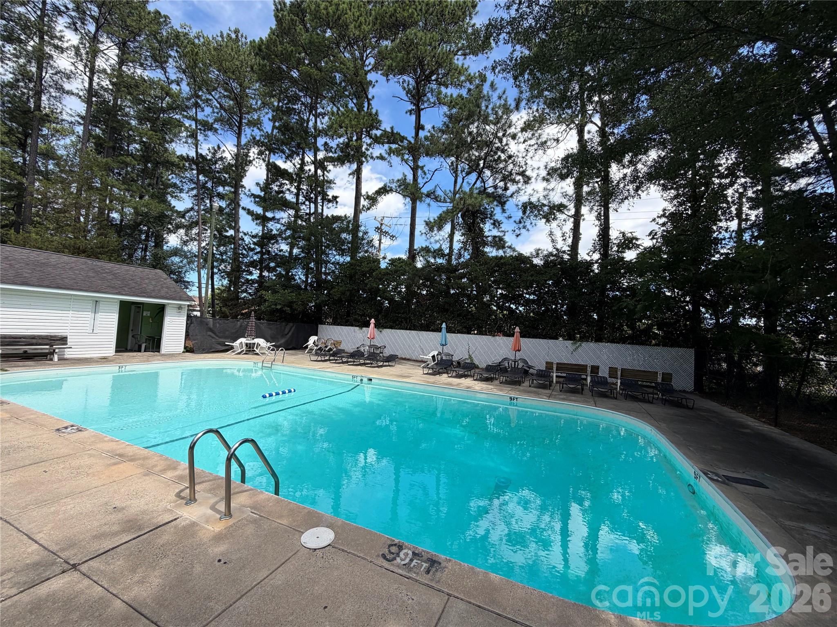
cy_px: 314
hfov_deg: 102.1
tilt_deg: +2.5
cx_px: 418
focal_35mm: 14
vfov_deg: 85.7
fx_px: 339
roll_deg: -3.5
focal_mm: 2.22
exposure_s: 1/770
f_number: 2.2
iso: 40
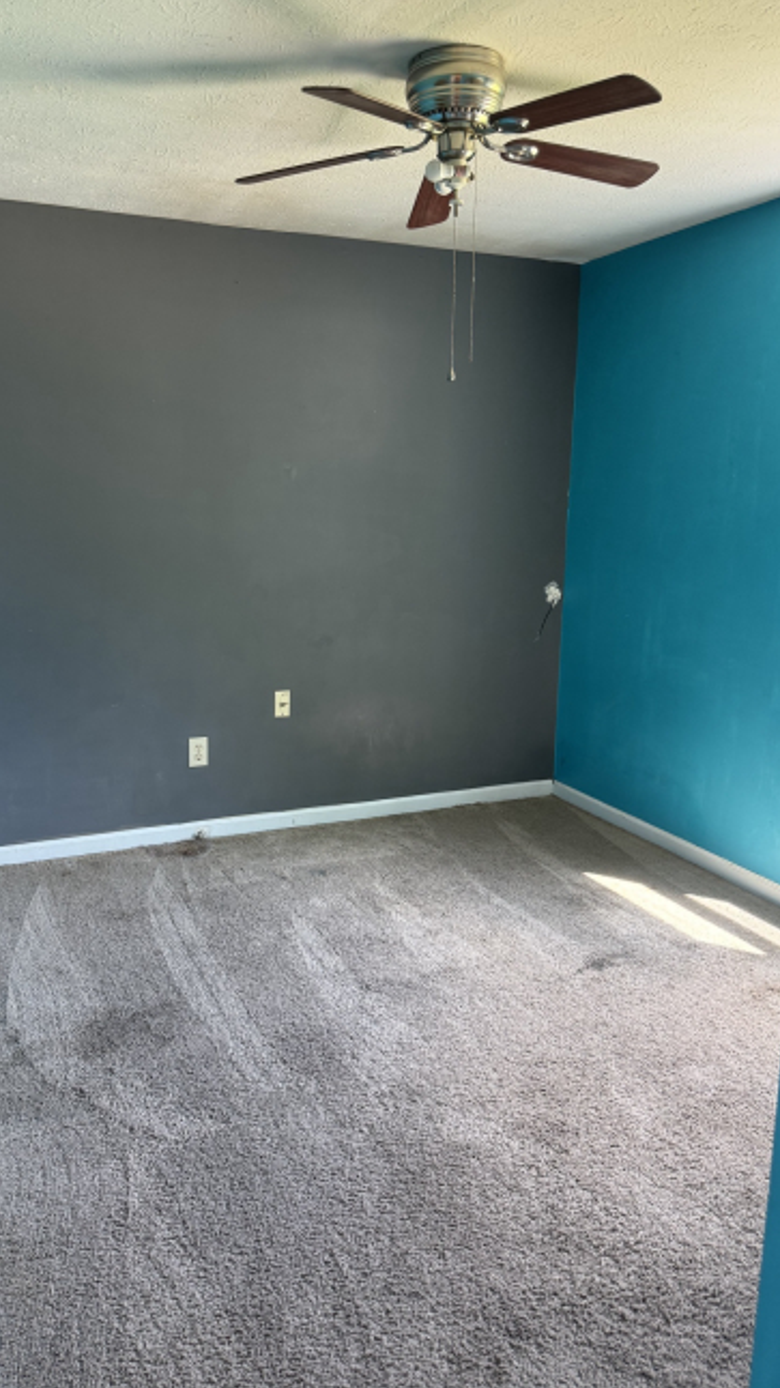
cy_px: 674
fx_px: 994
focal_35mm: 27
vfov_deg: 69.9
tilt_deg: -10.2
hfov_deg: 42.8
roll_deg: -0.5
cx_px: 357
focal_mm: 6.76
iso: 160
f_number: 1.78
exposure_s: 1/60
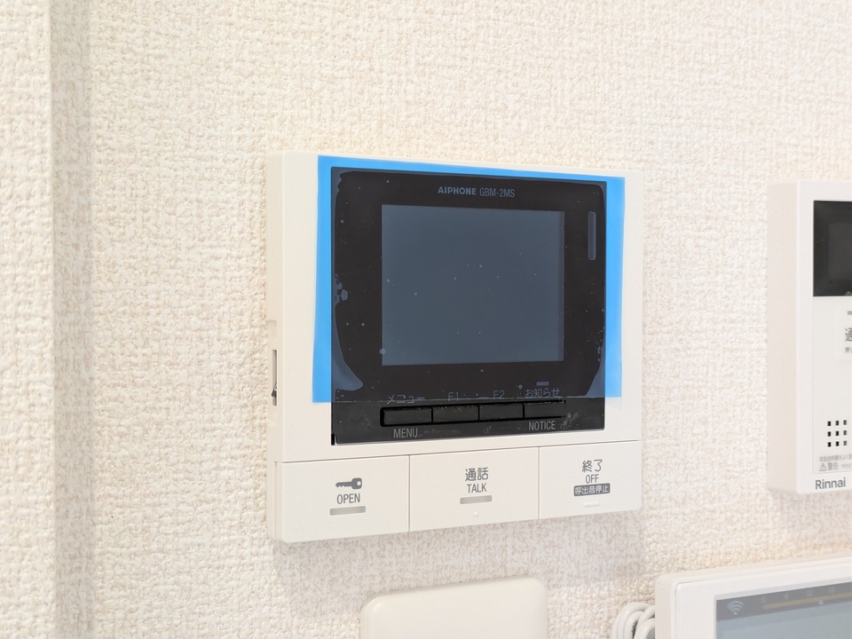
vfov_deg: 28.6
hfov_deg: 37.5
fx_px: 1255
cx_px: 426
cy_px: 320
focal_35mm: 51
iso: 205
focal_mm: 5.43
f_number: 1.89
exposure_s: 1/120
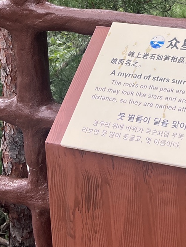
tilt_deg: -12.1
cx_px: 220
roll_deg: -1.6
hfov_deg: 17.6
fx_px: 573
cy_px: -66
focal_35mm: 80
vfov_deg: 22.1
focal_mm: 5.7
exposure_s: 1/497
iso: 50
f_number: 1.5
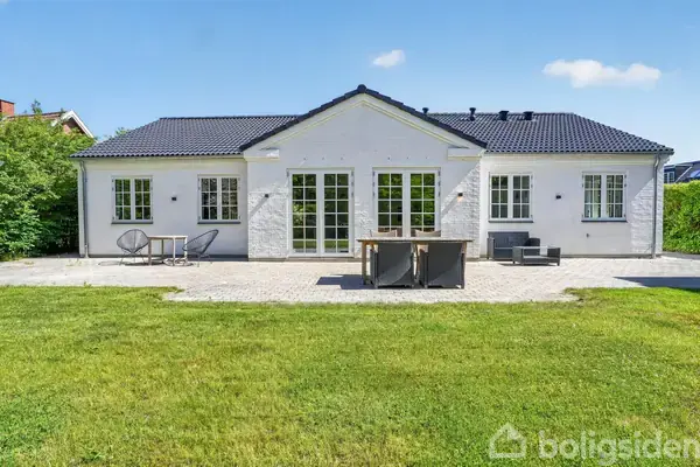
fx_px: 389
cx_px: 350
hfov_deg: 84.0
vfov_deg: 61.9
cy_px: 234
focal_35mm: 20
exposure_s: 1/100
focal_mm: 20
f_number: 8
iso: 400
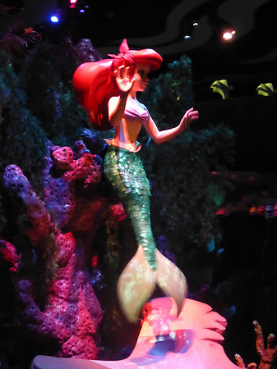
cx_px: 138
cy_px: 184
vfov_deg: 36.2
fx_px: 566
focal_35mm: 53
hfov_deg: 27.5
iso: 2000
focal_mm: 9
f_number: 4.4
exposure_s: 1/15
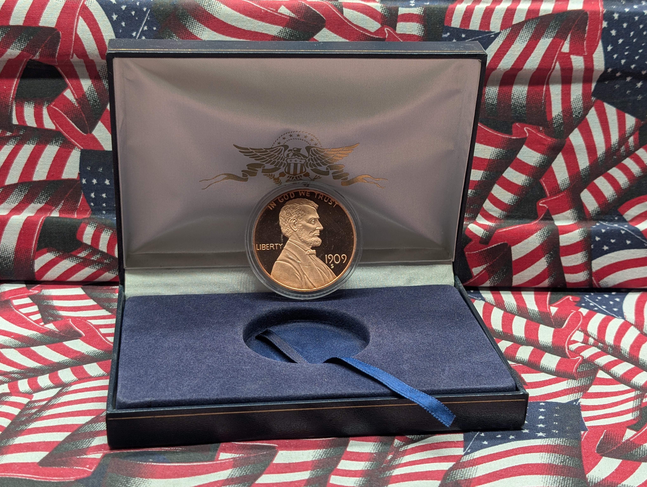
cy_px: 244
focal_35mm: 49
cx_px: 324
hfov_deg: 38.9
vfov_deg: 29.7
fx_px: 917
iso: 25
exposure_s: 1/25.3
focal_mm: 6.9
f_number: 1.68
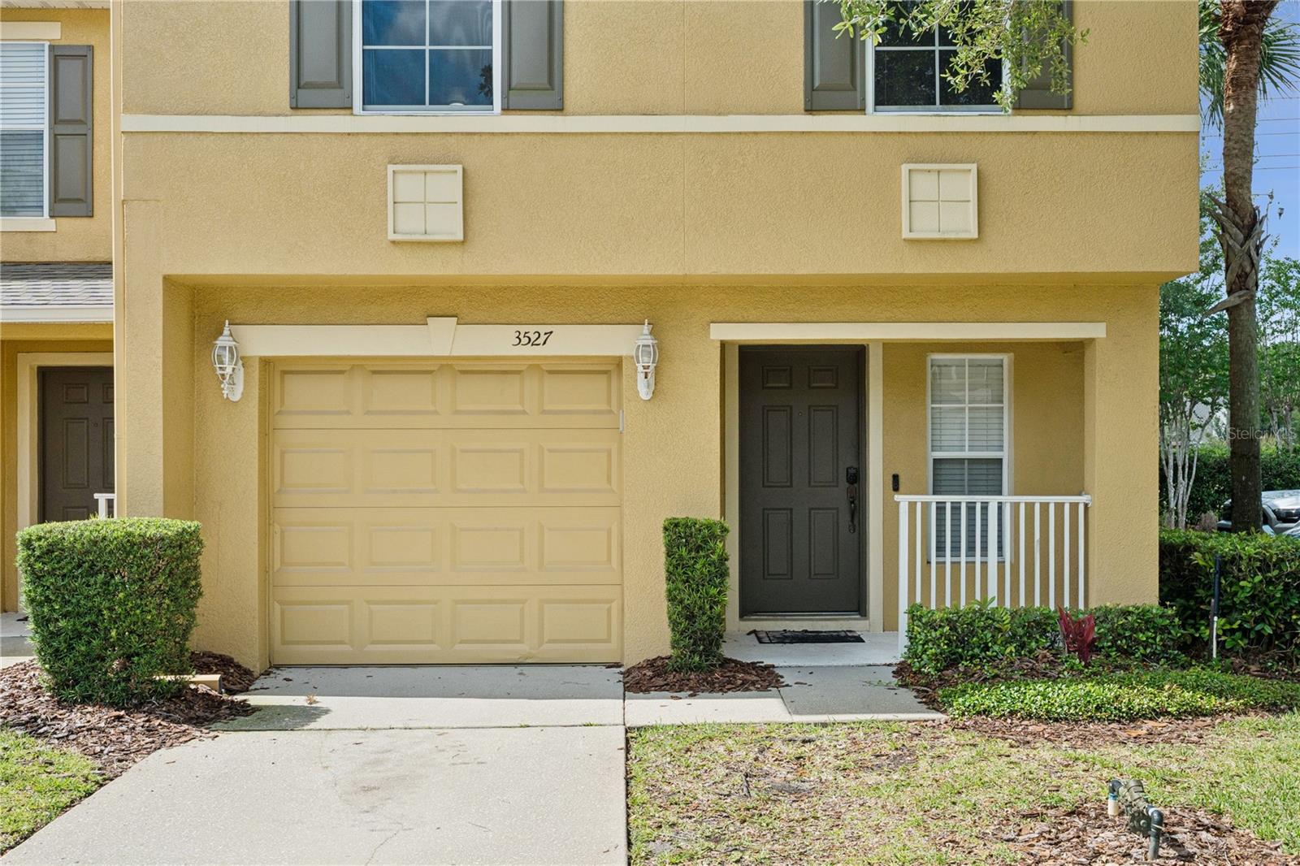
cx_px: 650
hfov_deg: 51.9
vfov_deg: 35.9
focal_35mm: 37
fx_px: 1336
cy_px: 433
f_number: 8
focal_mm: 25
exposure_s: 1/640
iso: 400
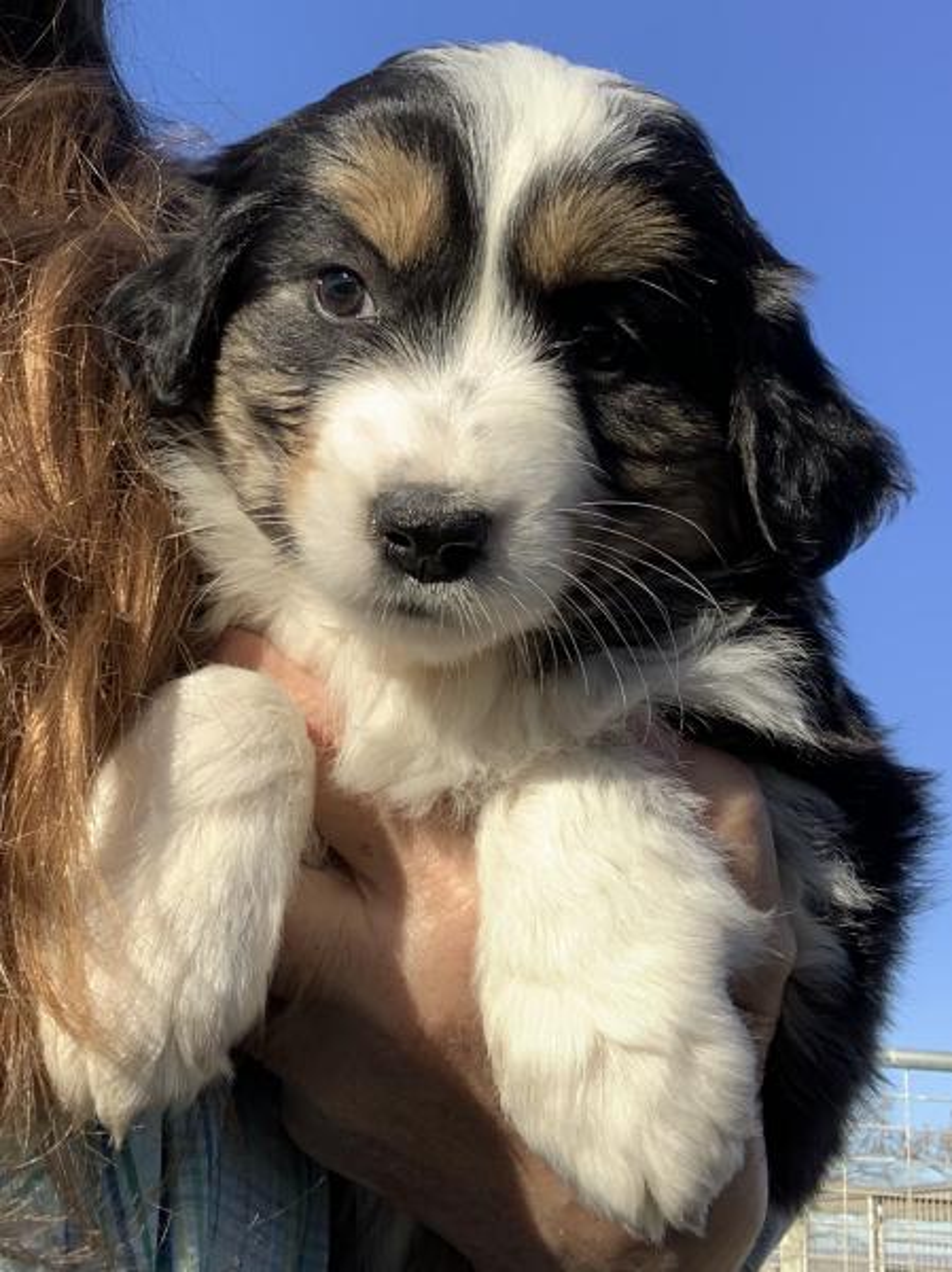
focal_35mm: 32
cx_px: 476
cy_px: 636
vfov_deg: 56.9
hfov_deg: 44.1
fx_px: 1175
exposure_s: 1/657
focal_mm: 2.87
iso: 16
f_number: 2.2
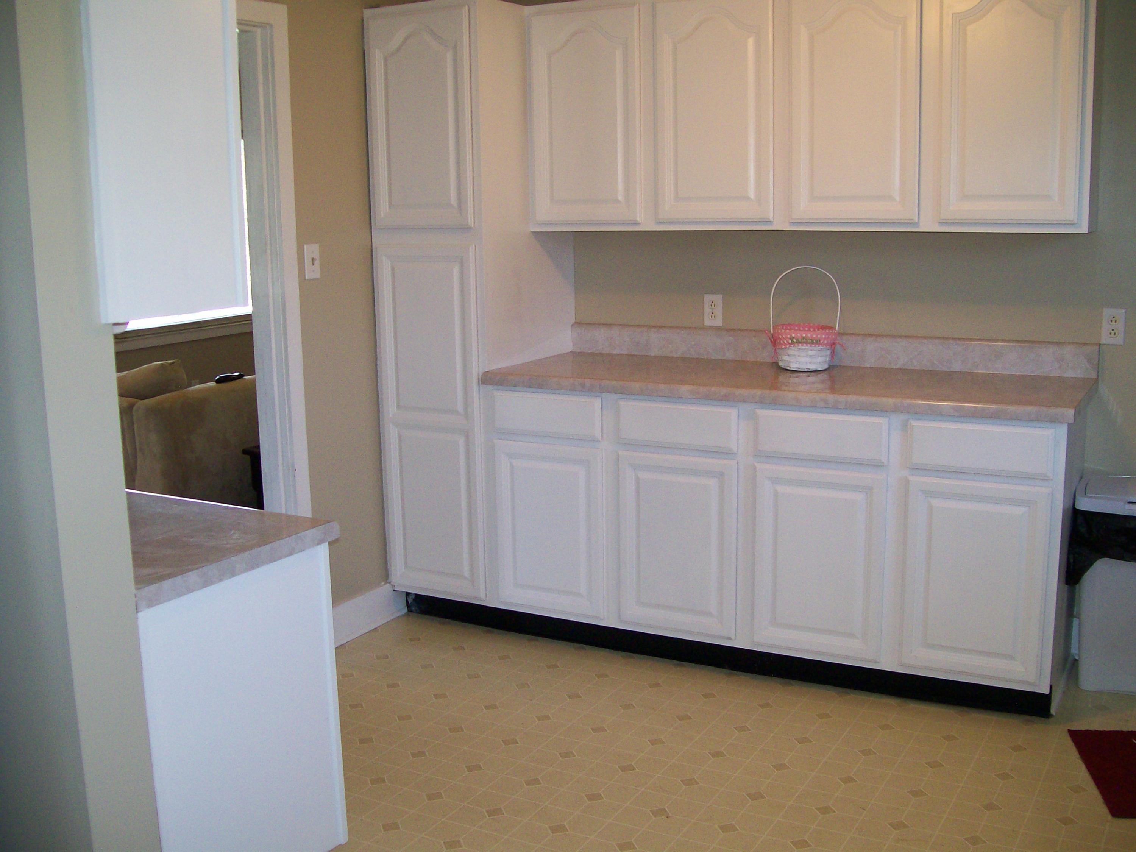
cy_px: 426
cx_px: 568
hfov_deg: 51.4
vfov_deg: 39.7
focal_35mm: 36
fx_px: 1181
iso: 140
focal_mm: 6
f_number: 2.7
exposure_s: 1/64
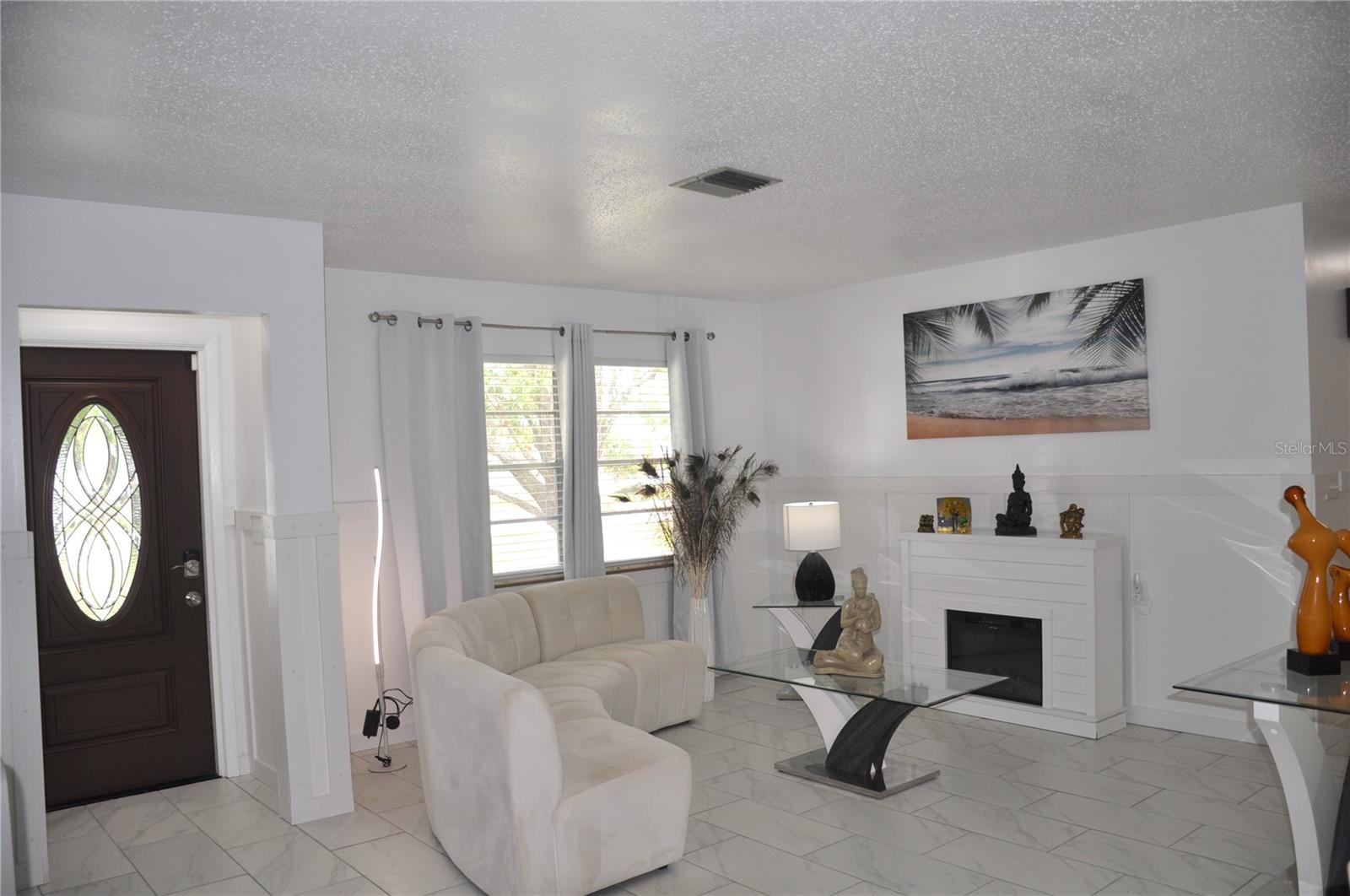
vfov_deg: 47.8
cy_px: 448
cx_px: 675
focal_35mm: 27
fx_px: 1011
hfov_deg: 67.5
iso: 250
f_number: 3.5
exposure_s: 1/200
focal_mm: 18
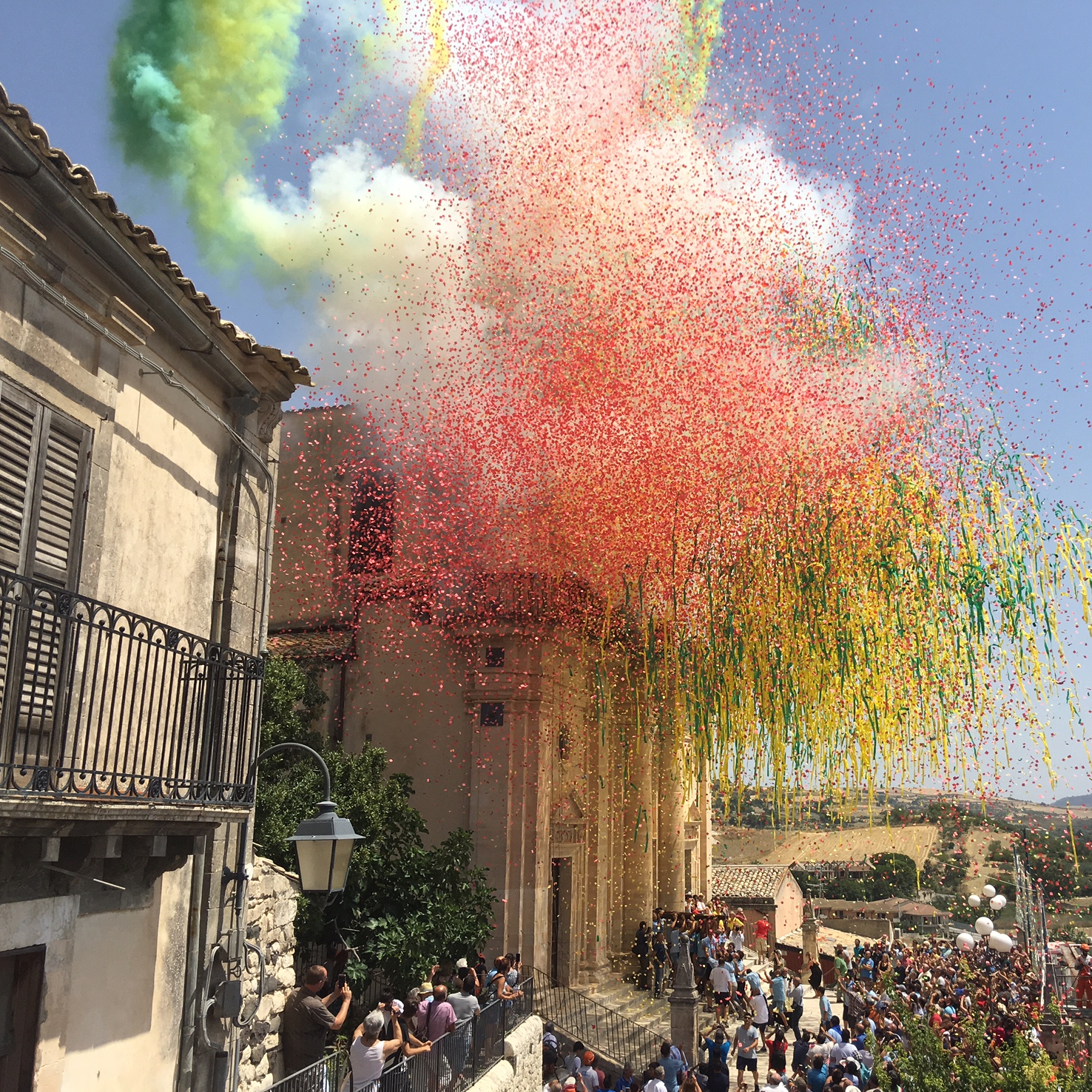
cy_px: 550
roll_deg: -1.0
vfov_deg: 47.2
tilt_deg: +14.1
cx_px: 647
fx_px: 1249
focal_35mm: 35
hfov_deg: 47.0
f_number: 2.2
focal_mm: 4.15
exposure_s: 1/1876
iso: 25
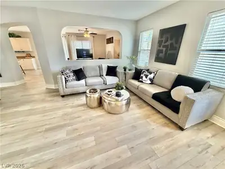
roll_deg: +0.1
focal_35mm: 14
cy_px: 84
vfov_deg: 85.7
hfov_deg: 102.1
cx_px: 112
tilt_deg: -21.3
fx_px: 91
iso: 250
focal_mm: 2.22
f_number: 2.2
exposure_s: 1/60
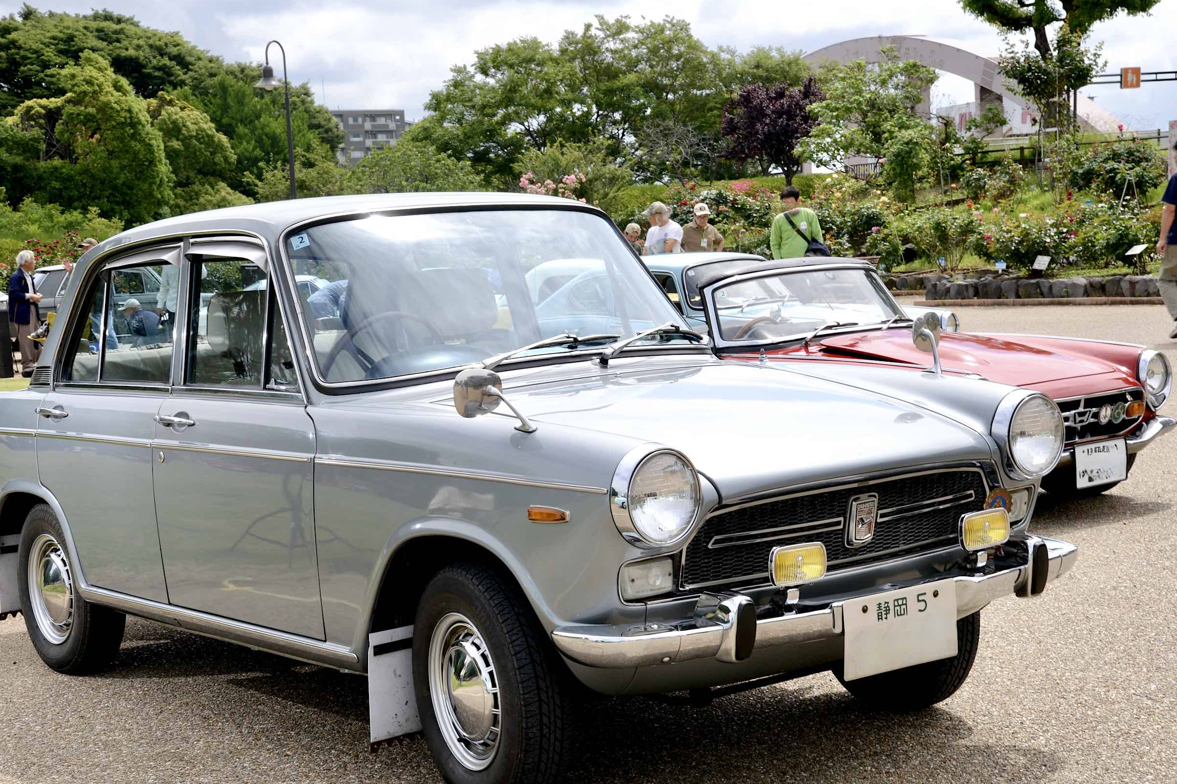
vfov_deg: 23.8
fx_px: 1863
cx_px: 555
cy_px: 437
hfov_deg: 35.1
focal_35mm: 57
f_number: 16
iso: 200
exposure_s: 1/100
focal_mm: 50
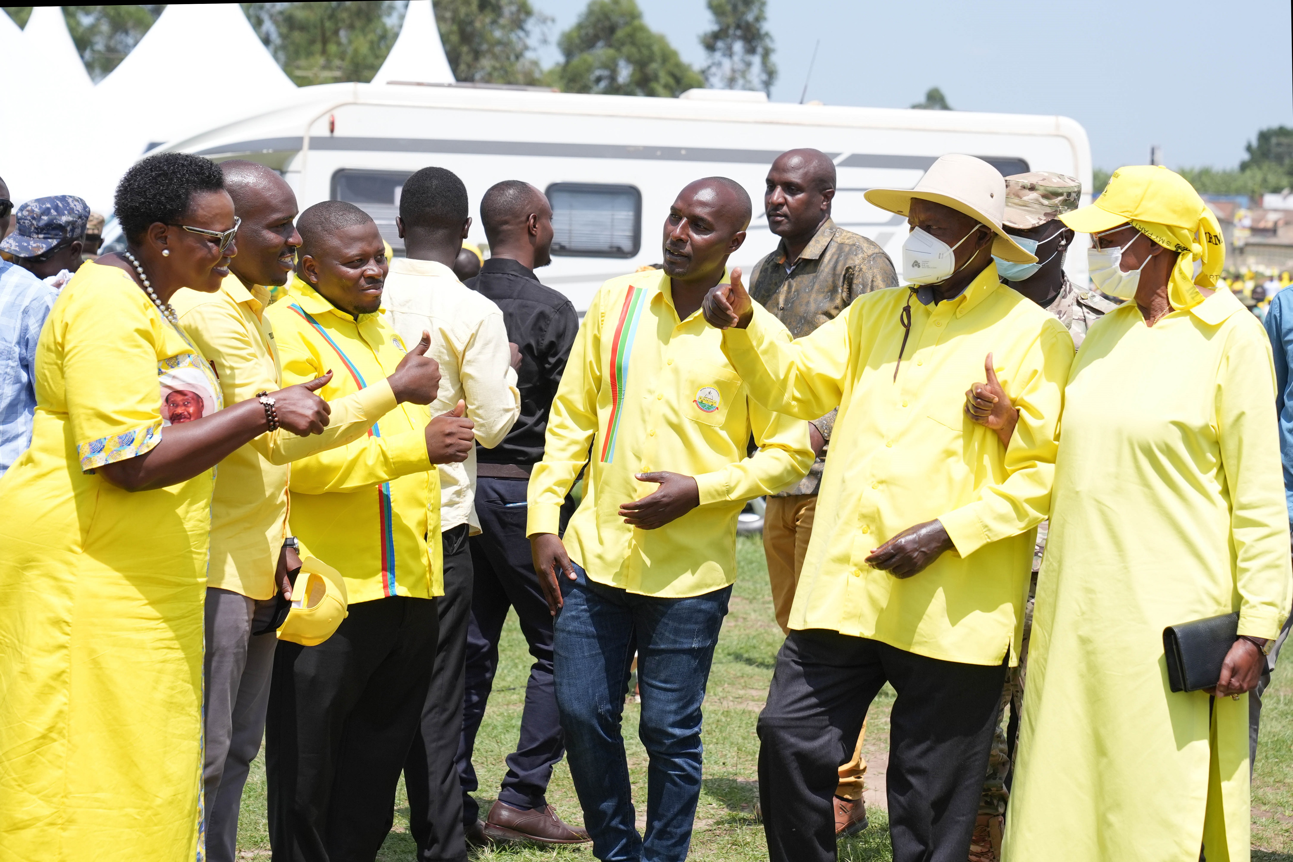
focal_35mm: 66
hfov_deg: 30.5
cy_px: 431
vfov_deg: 20.6
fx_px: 2370
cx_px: 646
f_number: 4.5
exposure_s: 1/3200
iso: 500
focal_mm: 66
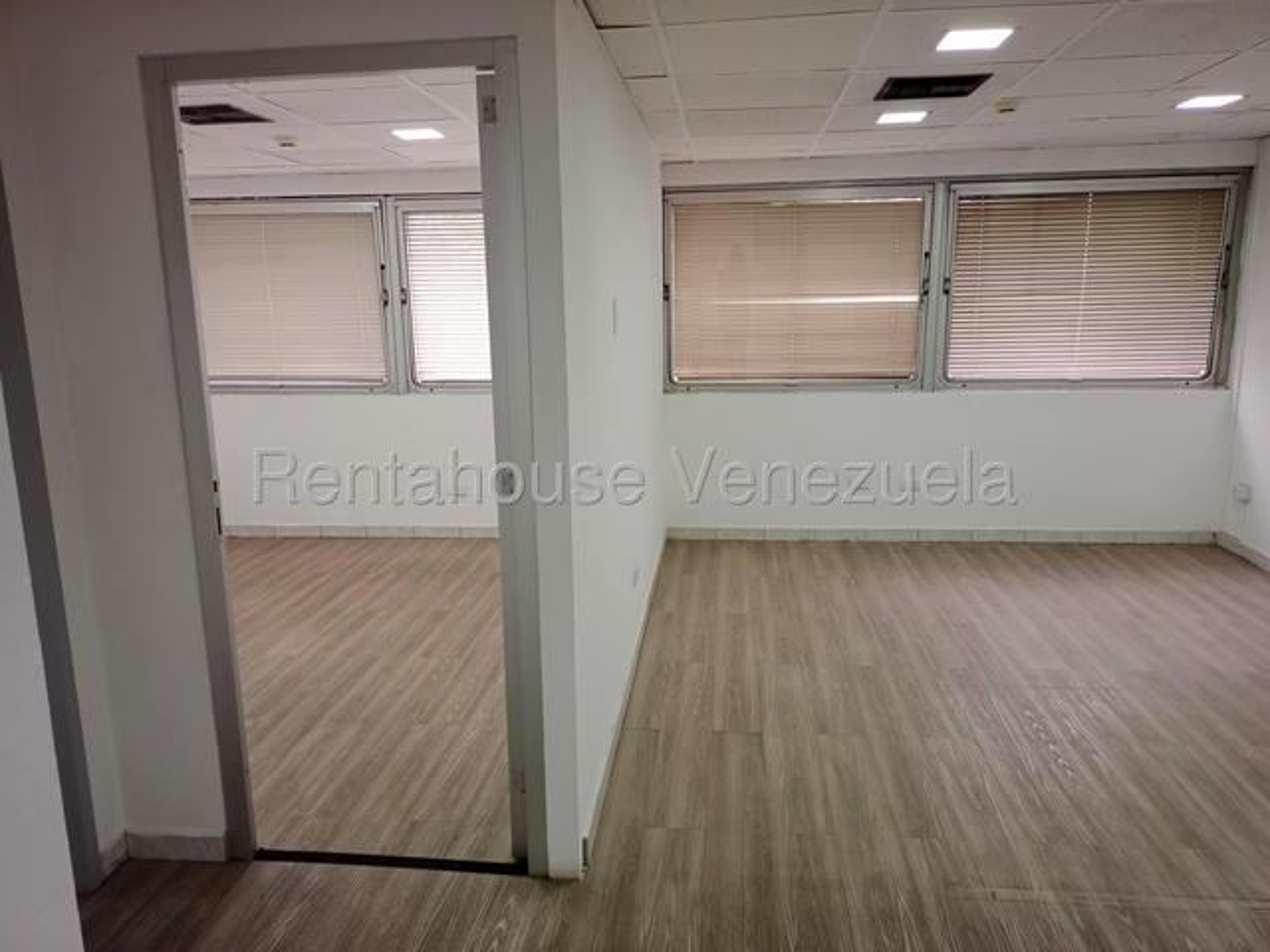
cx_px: 635
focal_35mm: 25
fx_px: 917
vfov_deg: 54.9
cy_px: 476
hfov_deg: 69.4
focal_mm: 4.71
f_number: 1.79
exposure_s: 1/50
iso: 546
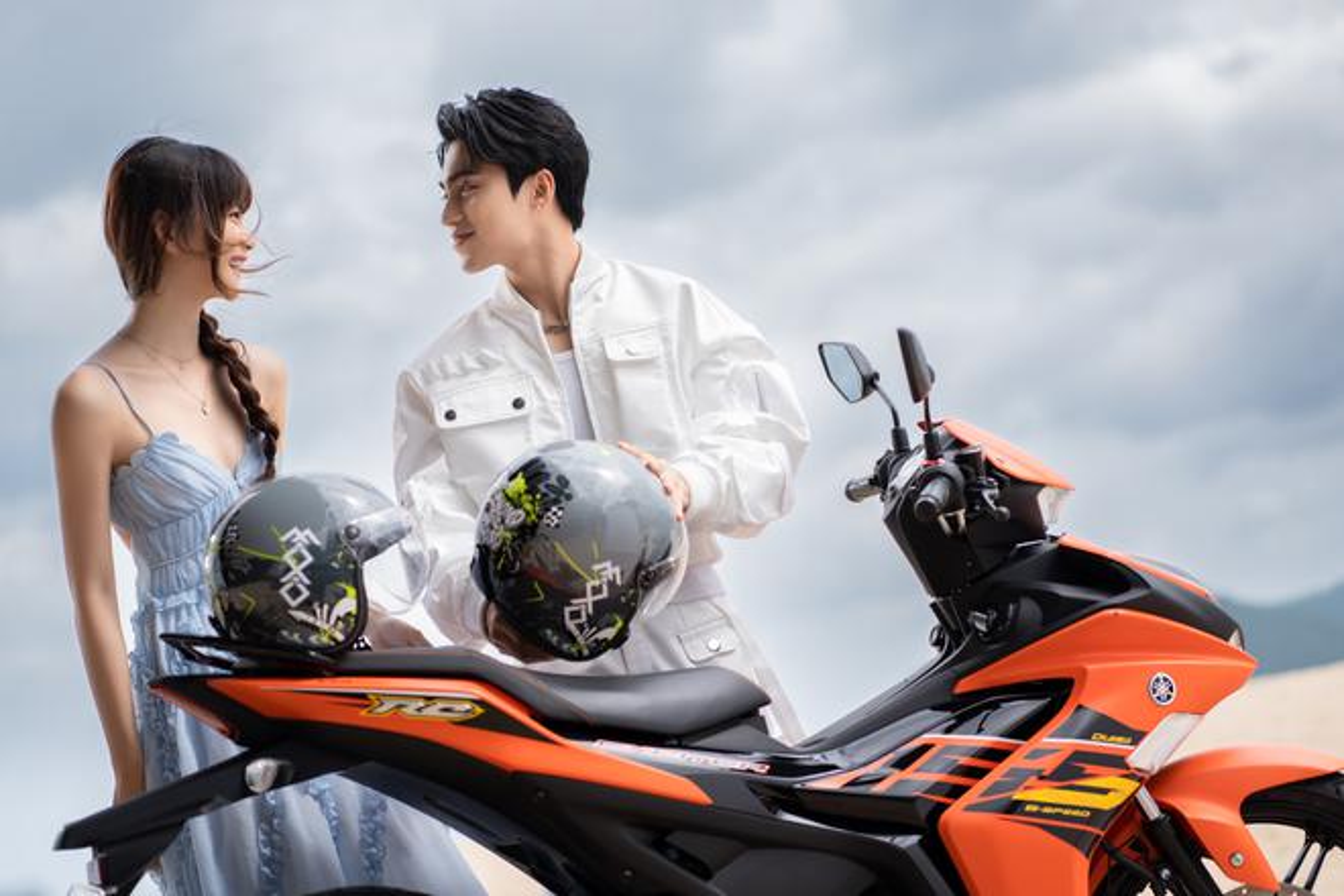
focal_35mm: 85
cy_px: 448
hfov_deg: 23.9
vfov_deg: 16.1
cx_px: 672
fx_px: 3173
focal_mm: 85
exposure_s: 1/1250
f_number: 2.8
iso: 100
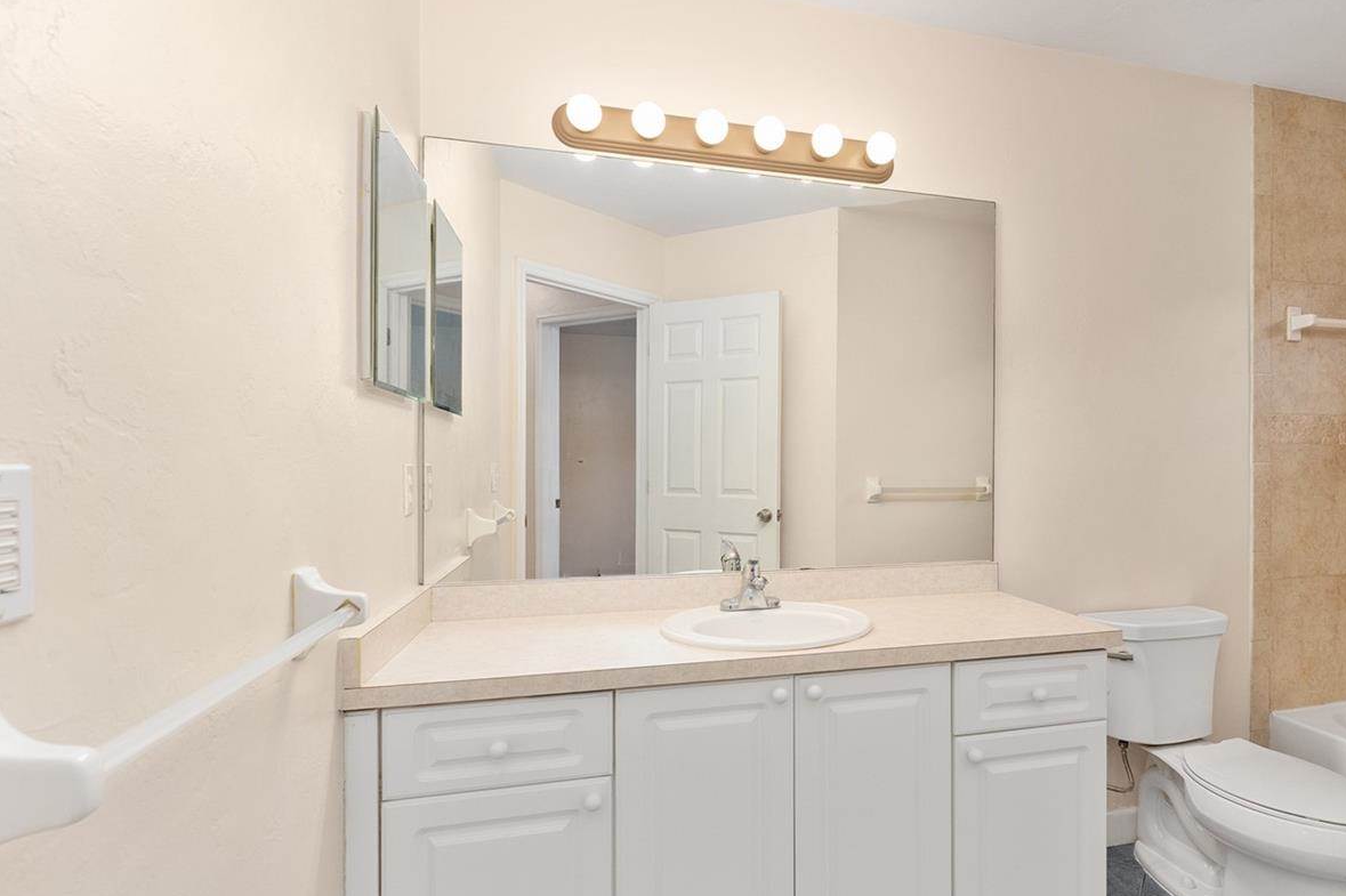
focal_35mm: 19
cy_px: 476
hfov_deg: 85.6
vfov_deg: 64.5
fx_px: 710
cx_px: 821
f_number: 7.1
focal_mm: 14
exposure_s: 1/30
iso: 1000
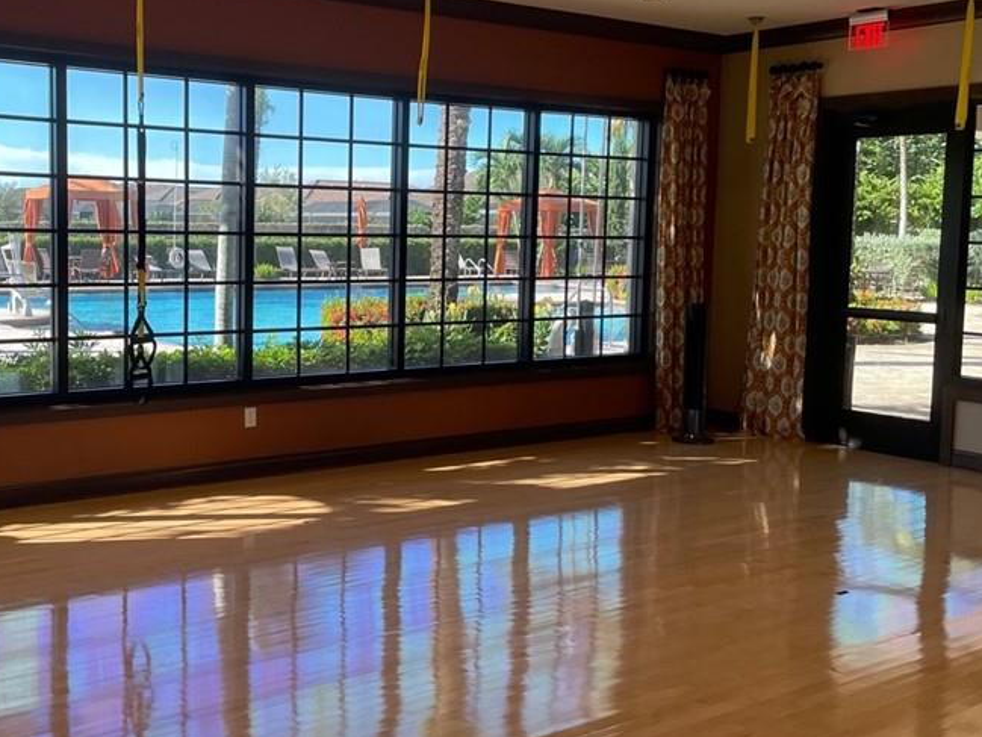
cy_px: 321
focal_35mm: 41
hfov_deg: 45.2
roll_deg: -0.7
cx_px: 345
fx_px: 1163
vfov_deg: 35.1
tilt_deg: -4.1
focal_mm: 4.2
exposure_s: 1/121
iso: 100
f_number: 1.6
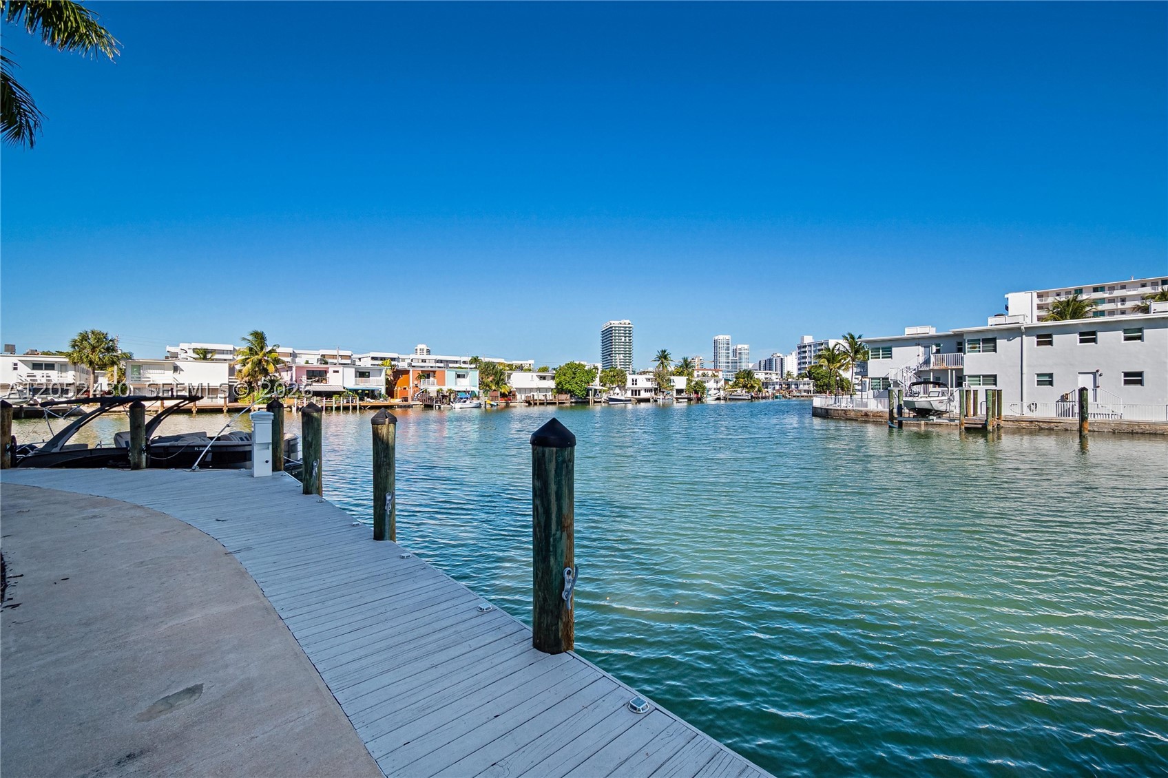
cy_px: 389
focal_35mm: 14
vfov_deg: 81.2
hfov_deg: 104.3
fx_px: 454
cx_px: 584
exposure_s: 1/500
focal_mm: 7
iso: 100
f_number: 5.6
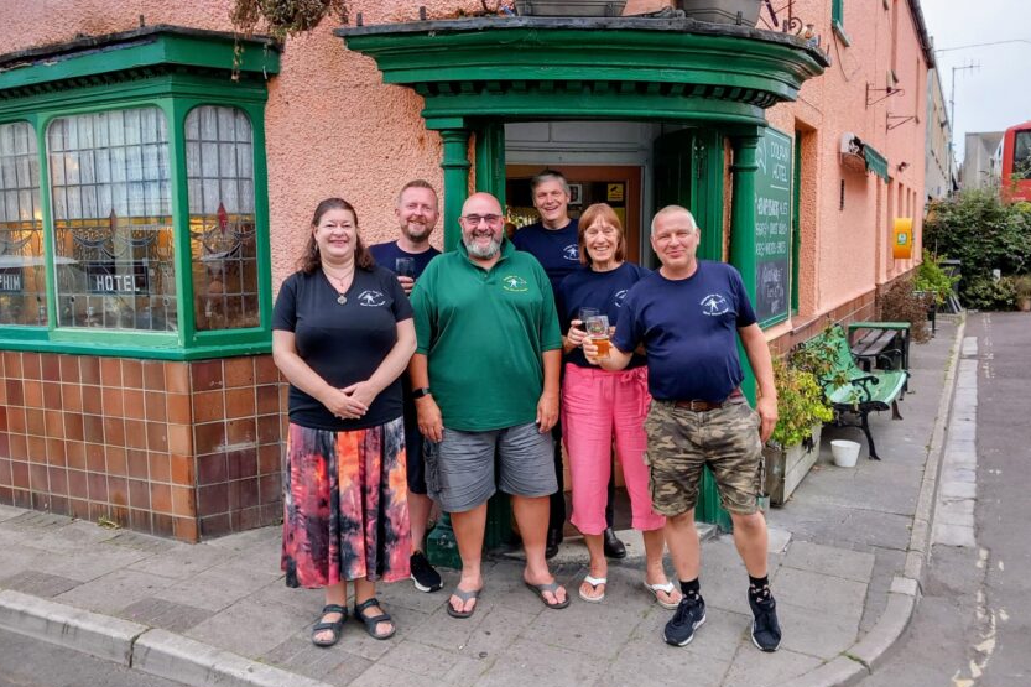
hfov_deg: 63.7
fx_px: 830
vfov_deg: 44.9
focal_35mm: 29
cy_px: 330
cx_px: 526
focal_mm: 4
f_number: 1.8
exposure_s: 1/50
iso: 80
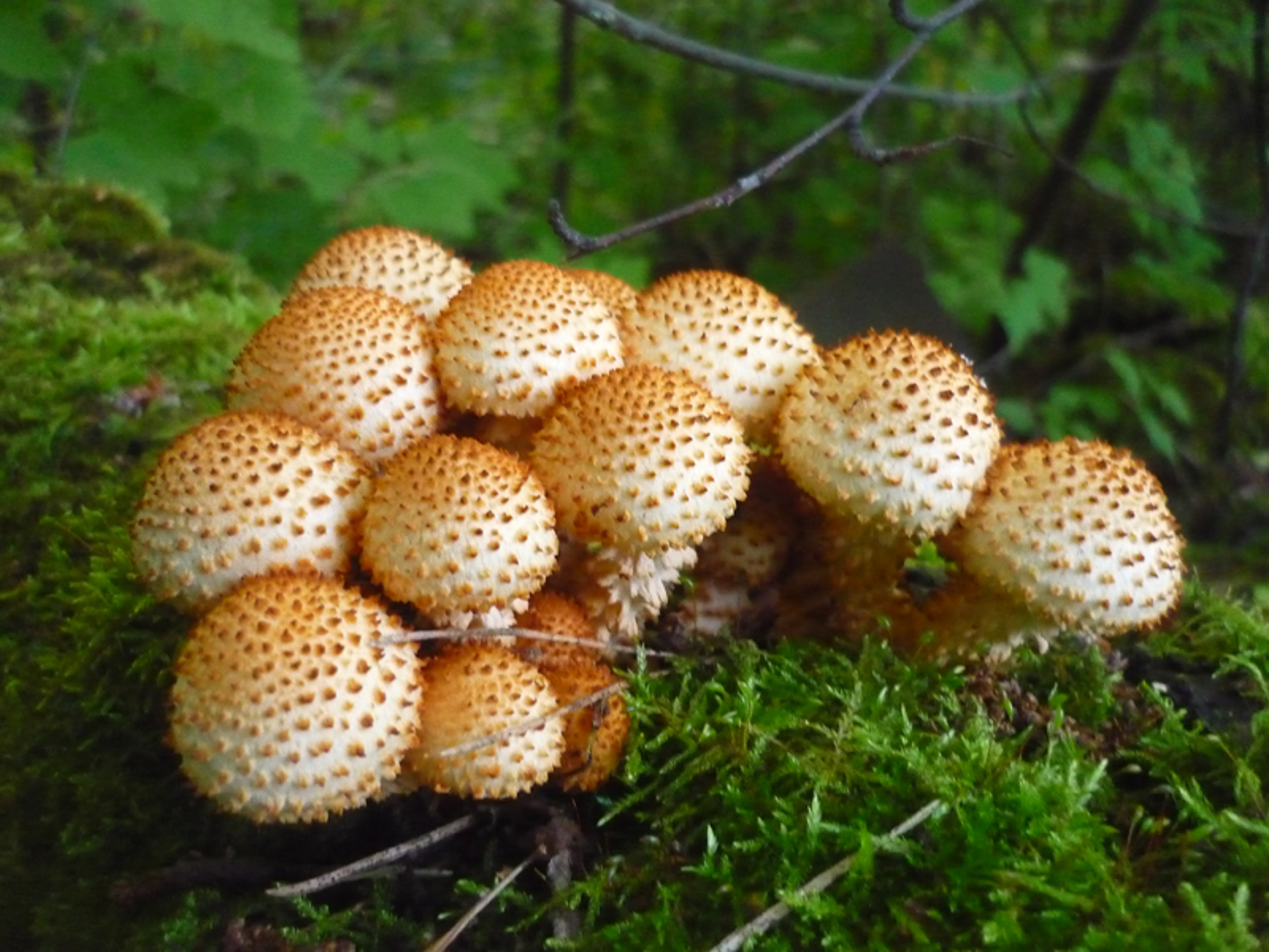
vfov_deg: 42.9
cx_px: 634
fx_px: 1210
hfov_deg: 55.4
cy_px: 476
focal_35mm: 33
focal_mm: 5.5
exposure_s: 1/40
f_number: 2.8
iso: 800
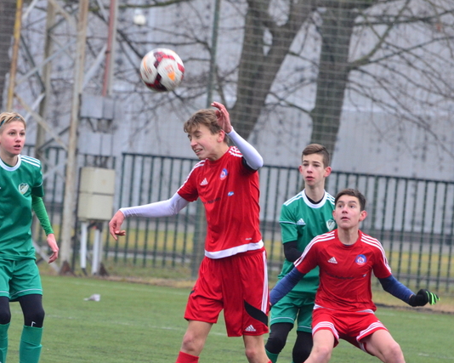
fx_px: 5517
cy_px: 222
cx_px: 150
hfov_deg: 4.7
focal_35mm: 411
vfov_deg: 3.8
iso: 1600
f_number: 6.3
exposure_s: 1/500
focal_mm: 195
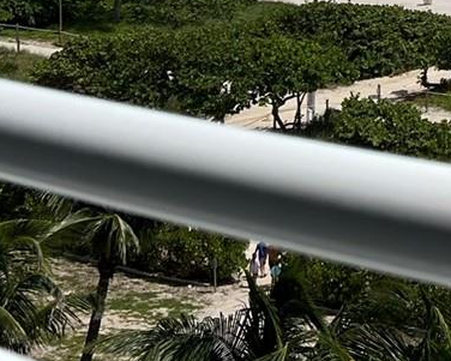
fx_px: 1442
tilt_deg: -0.7
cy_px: -257
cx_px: 705
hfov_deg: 16.1
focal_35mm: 108
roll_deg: -0.9
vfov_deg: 13.1
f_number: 1.5
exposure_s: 1/9434
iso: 50
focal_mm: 5.7
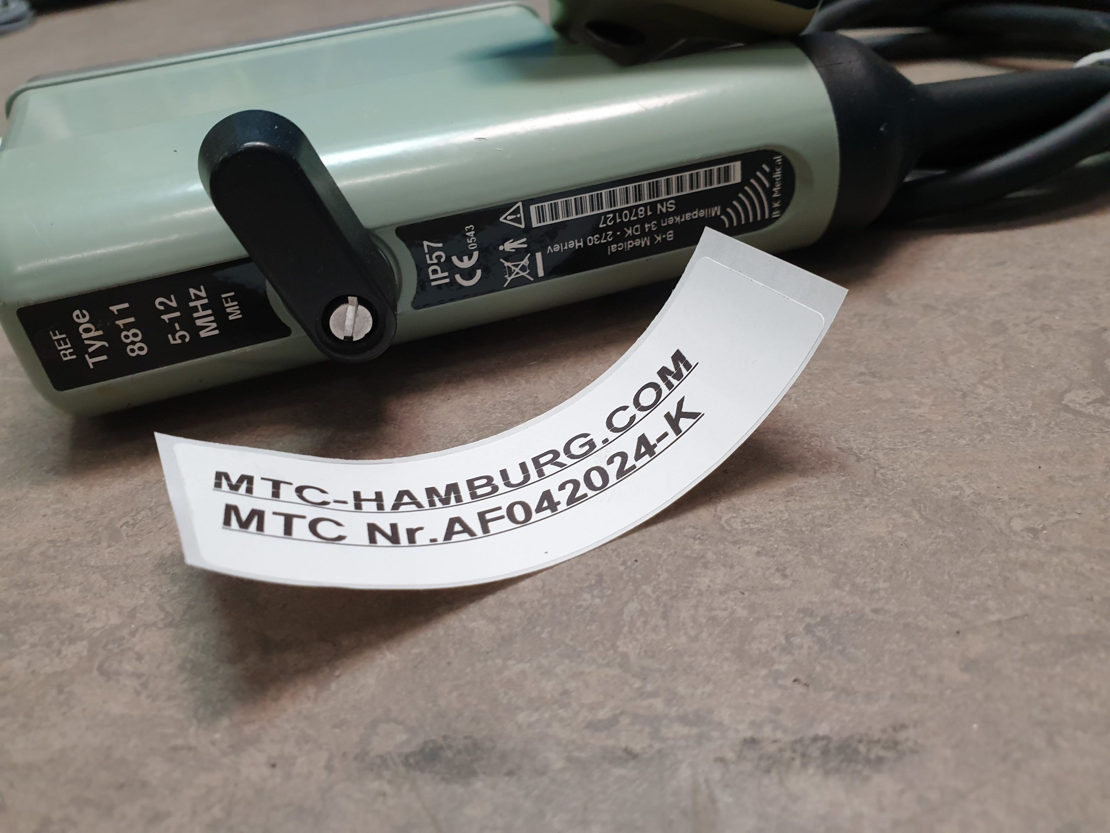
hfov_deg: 67.3
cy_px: 416
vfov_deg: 53.1
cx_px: 555
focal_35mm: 26
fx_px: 834
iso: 200
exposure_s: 1/50
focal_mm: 4.3
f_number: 2.4
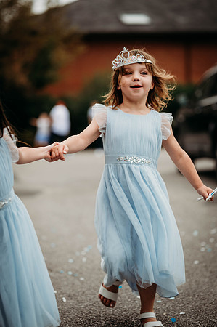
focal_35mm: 85
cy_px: 164
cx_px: 108
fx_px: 770
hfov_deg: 16.0
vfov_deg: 23.9
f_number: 2.2
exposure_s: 1/320
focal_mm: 85
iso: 100
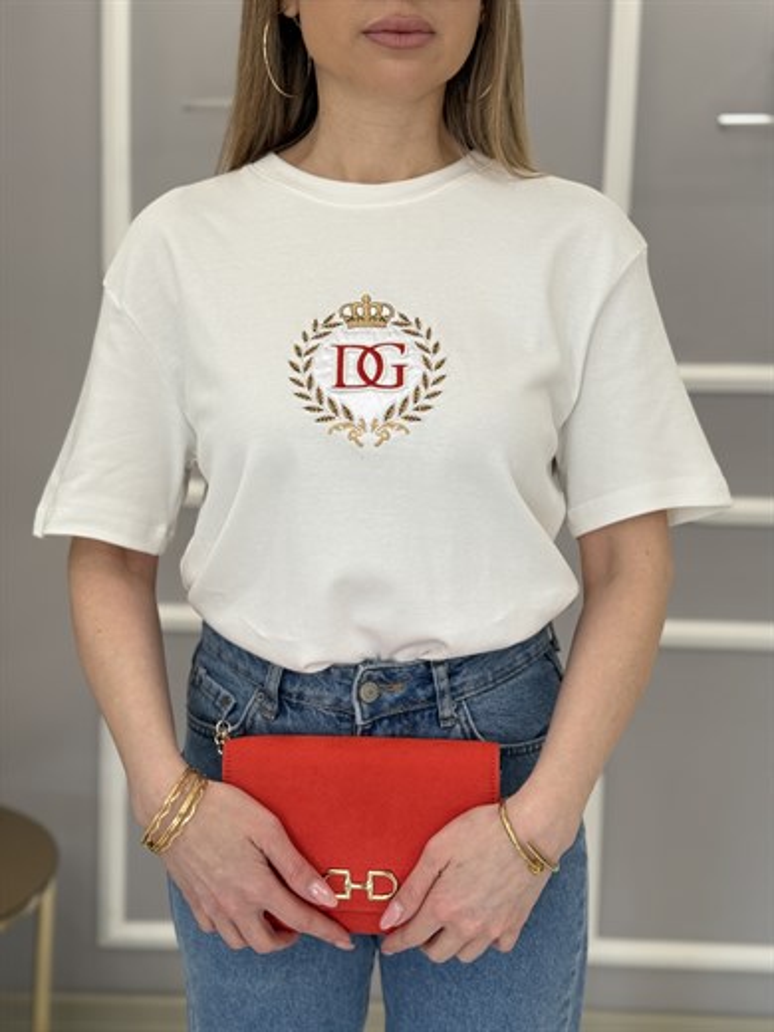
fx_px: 1431
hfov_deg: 30.3
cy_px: 516
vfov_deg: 39.7
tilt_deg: -6.3
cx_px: 387
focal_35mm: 48
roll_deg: -2.6
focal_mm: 6.76
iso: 50
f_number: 1.78
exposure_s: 1/146
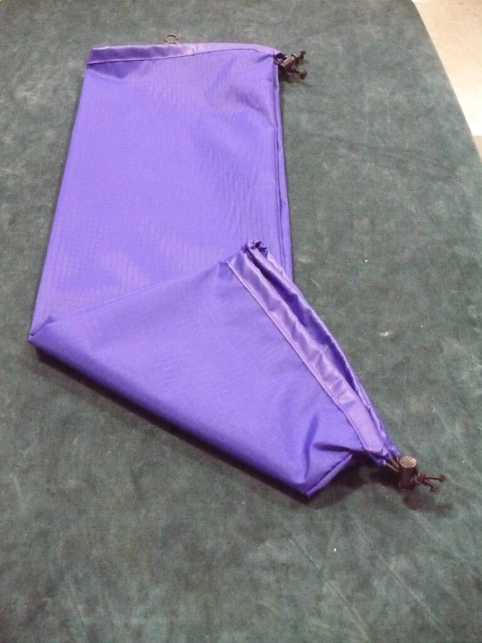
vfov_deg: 50.1
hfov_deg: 38.7
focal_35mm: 37
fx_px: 687
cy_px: 322
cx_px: 241
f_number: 2.8
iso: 1250
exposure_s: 1/20
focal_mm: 6.1
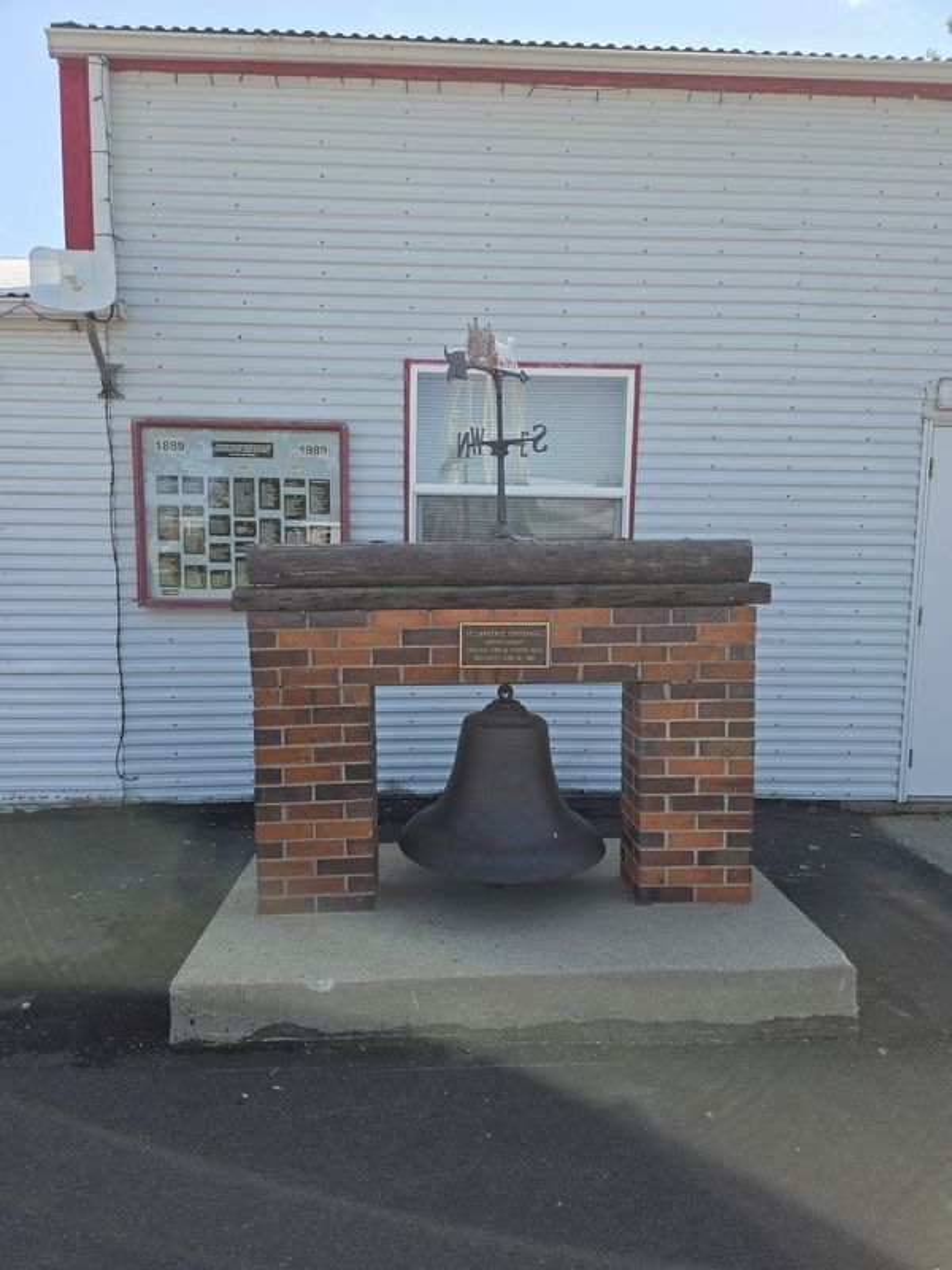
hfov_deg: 58.9
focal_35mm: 23
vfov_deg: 73.9
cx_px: 476
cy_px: 635
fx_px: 843
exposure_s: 1/1024
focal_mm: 5.4
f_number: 1.8
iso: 25
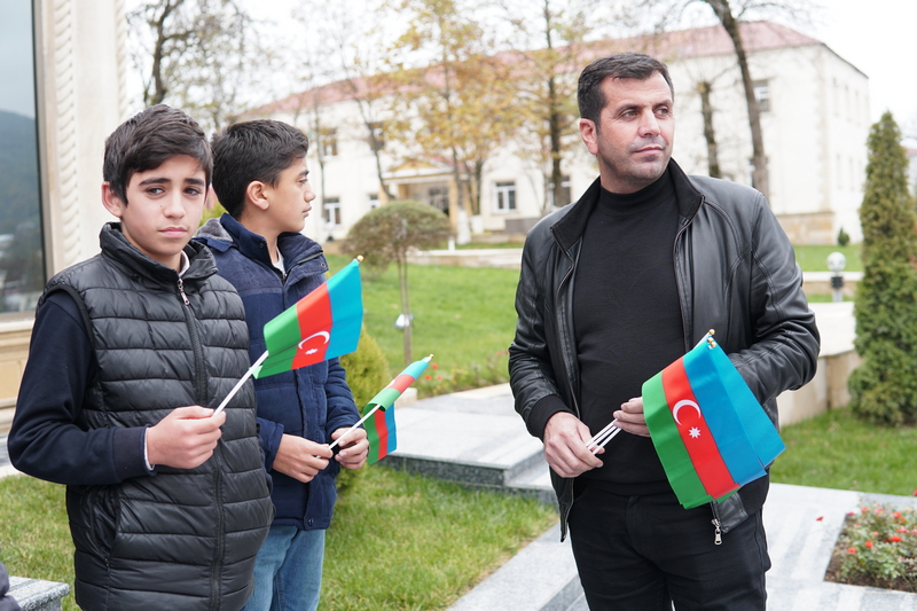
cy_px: 306
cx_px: 458
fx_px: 1146
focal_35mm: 45
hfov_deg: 43.6
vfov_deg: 29.9
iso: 100
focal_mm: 30
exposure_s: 1/200
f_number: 2.8
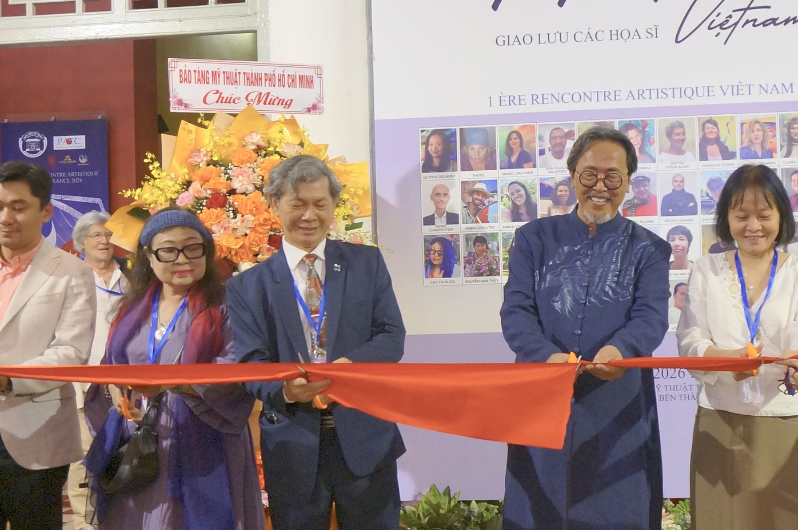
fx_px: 974
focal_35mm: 44
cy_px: 309
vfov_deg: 30.4
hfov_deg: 42.2
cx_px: 657
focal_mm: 16
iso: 1250
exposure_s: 1/80
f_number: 3.5
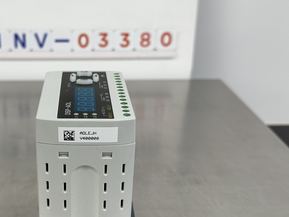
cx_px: 71
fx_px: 367
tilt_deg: -22.5
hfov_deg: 41.6
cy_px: 94
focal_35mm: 44
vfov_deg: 32.8
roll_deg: +1.0
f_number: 1.78
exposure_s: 1/120
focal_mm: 6.86
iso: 80
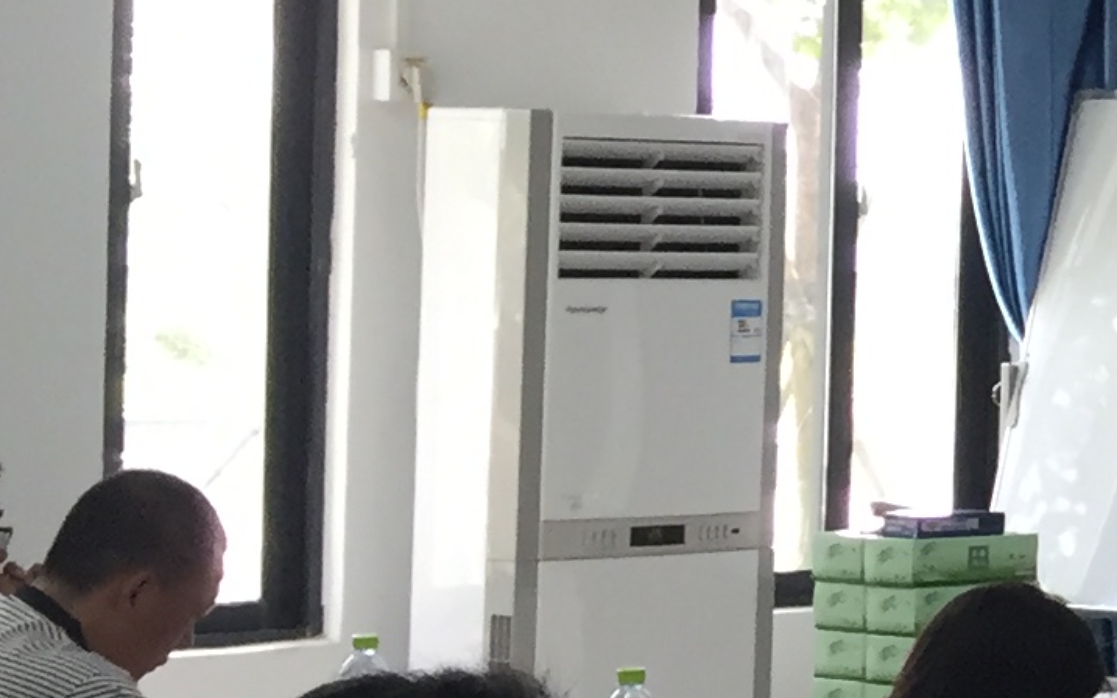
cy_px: 176
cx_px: 2466
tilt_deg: +1.0
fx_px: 4262
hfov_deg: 12.5
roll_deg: -2.3
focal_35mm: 140
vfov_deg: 9.3
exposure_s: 1/33
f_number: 2.2
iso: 32
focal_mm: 4.15
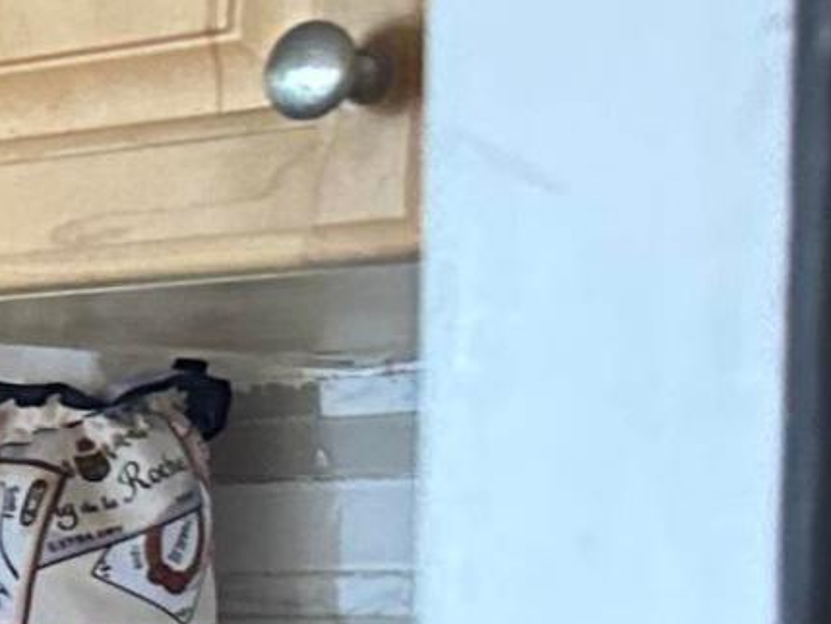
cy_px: 661
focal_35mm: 161
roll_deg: -1.3
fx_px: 3866
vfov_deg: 9.2
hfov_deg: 9.1
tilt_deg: +2.6
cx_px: -1877
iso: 640
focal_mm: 6.86
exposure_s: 1/40
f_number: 1.78
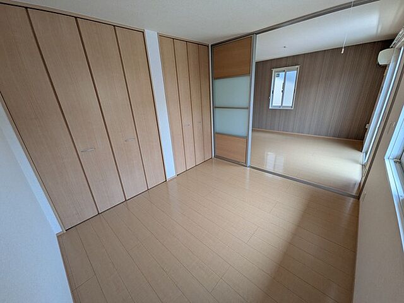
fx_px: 163
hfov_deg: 102.1
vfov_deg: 85.7
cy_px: 152
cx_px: 202
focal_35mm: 14
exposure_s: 1/127
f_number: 2.2
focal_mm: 1.85
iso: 67
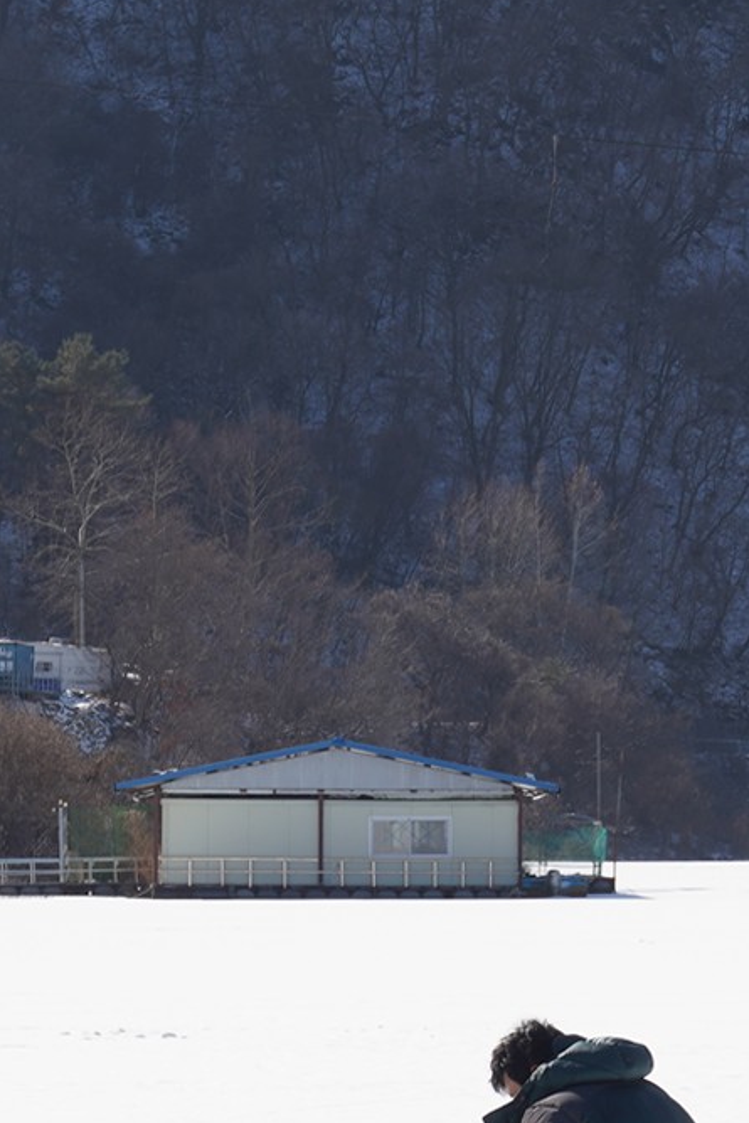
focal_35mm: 180
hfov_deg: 7.6
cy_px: 914
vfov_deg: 11.4
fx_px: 5614
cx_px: 766
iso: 100
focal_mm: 60
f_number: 14
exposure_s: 1/100
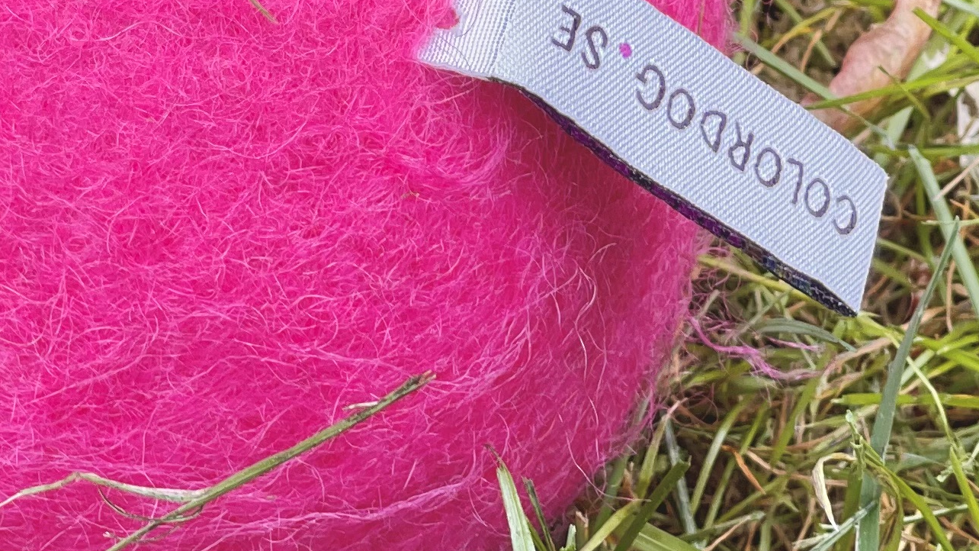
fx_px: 5685
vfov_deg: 5.5
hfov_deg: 9.8
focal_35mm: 219
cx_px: 364
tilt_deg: -56.6
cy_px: 208
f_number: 2.2
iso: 25
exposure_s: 1/121
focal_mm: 7.5
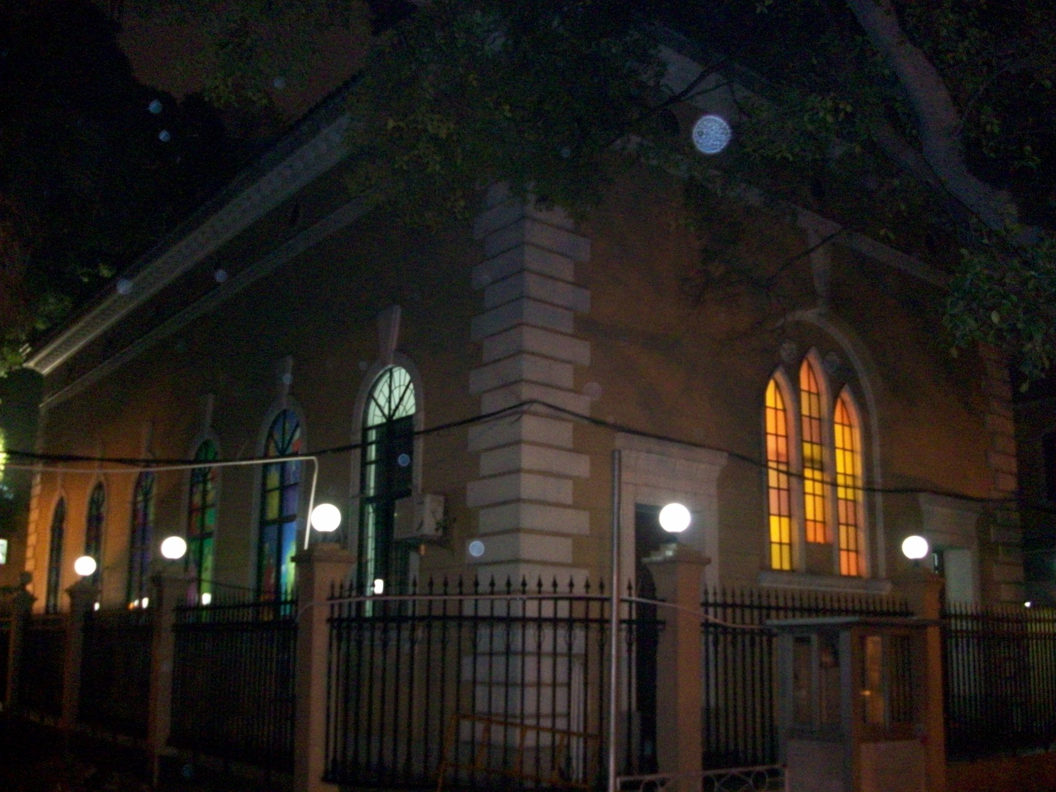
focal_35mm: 34
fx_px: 1037
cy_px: 396
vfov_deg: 41.8
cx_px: 528
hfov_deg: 54.0
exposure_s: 1/15
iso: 320
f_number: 2.8
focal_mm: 5.7
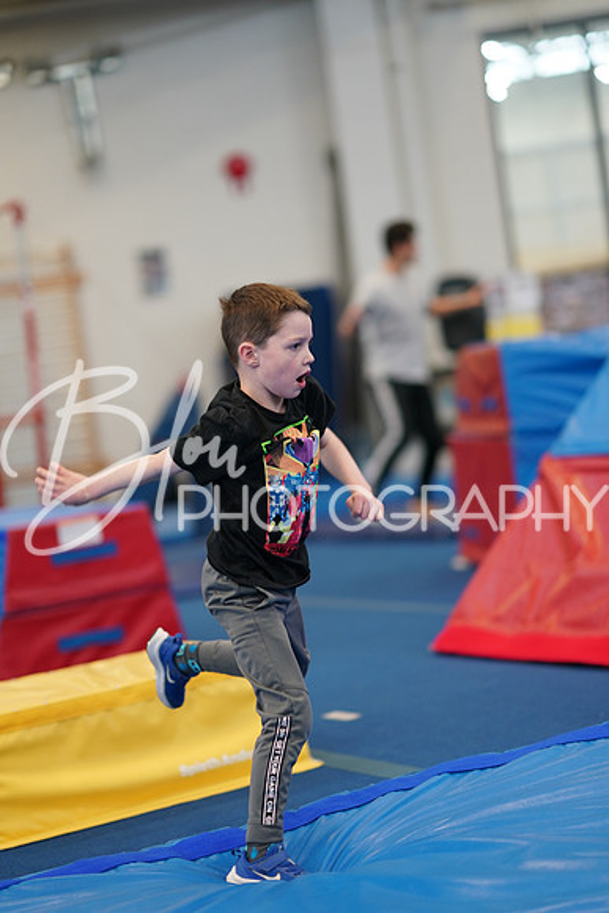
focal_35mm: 85
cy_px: 456
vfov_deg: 23.9
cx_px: 304
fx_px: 2155
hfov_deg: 16.1
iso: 800
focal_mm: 85
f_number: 1.4
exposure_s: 1/500
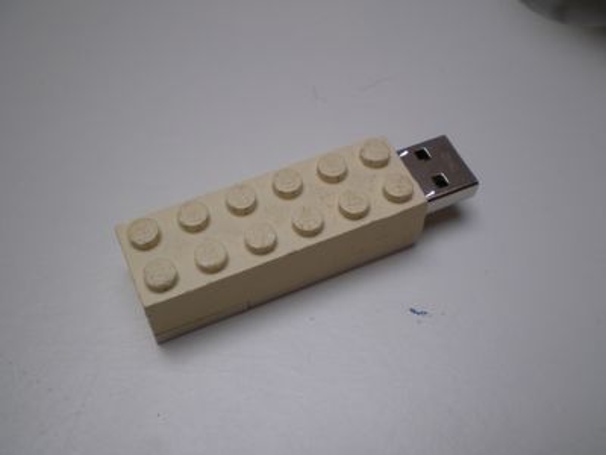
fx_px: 665
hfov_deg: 49.0
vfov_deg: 37.7
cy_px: 228
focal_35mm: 38
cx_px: 303
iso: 64
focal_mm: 6.3
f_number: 3.1
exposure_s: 1/40
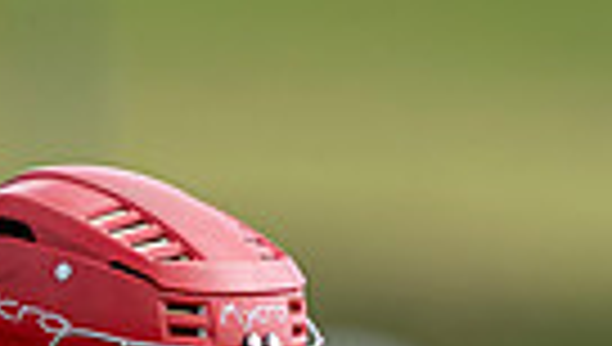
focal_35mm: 2355
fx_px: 38277
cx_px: 318
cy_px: 933
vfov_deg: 0.5
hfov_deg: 0.9
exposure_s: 1/1250
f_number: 2.8
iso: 100
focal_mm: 300
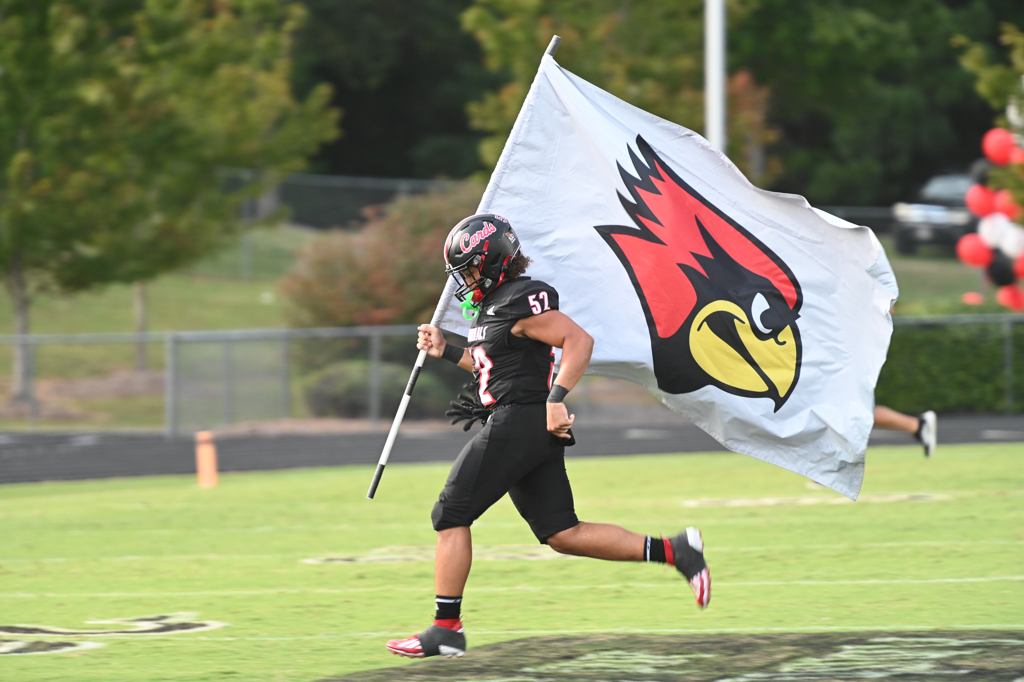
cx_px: 512
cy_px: 341
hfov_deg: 7.9
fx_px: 7390
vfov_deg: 5.3
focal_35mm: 260
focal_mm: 260
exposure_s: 1/160
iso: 2500
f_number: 4
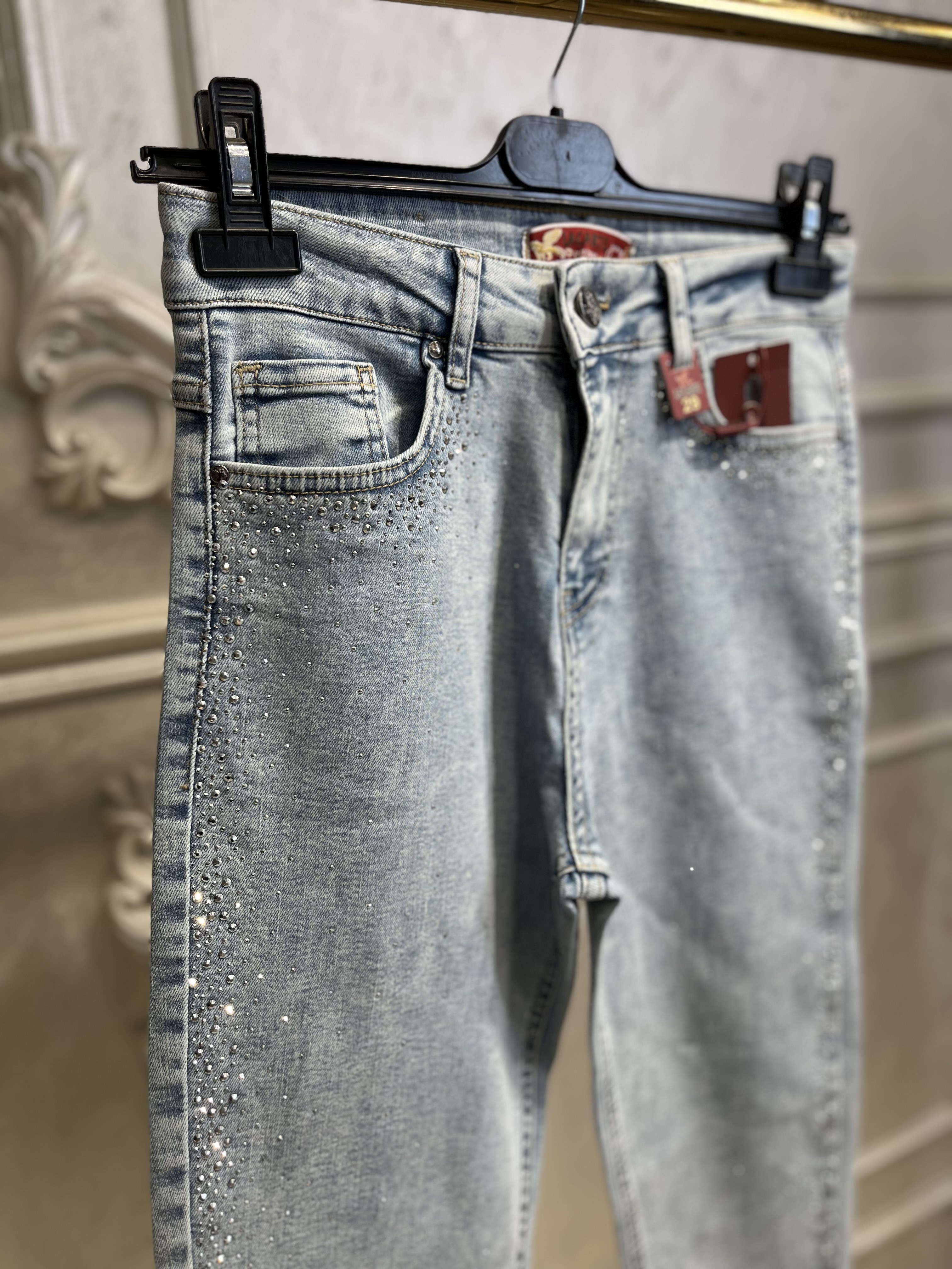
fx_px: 953
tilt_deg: -12.0
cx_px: 476
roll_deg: +5.2
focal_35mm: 26
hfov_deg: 53.1
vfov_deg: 67.3
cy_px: 634
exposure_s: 1/433
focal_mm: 5.1
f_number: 1.6
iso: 50
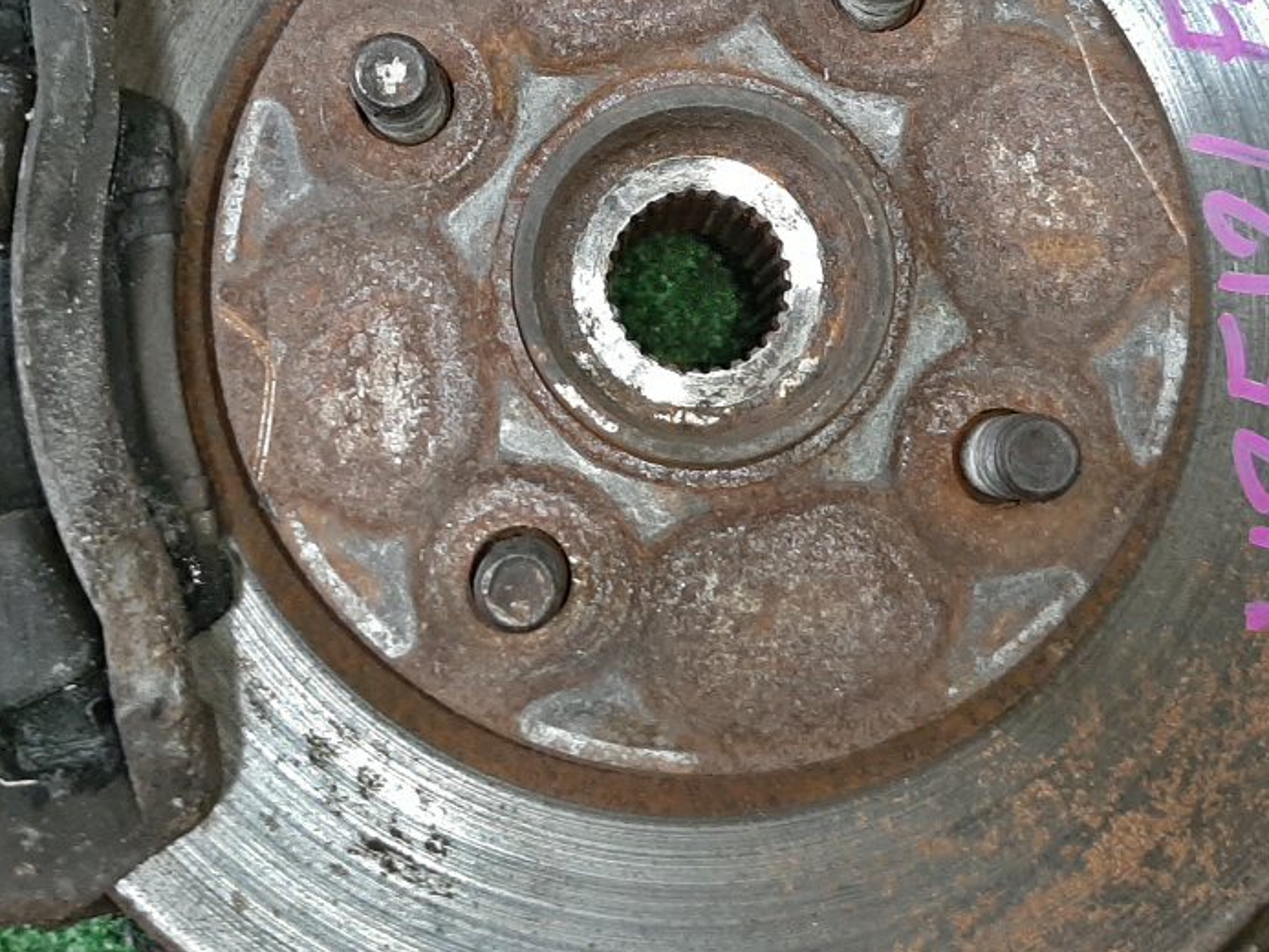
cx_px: 566
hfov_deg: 35.5
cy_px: 253
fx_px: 1980
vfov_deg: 26.7
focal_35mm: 54
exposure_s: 1/50
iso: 133
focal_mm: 3.93
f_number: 1.7
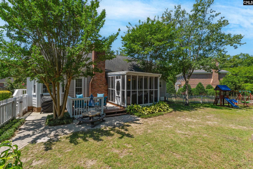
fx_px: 105
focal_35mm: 15
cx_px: 126
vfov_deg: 77.3
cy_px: 84
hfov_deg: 100.4
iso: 250
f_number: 8
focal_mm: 10
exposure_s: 1/640
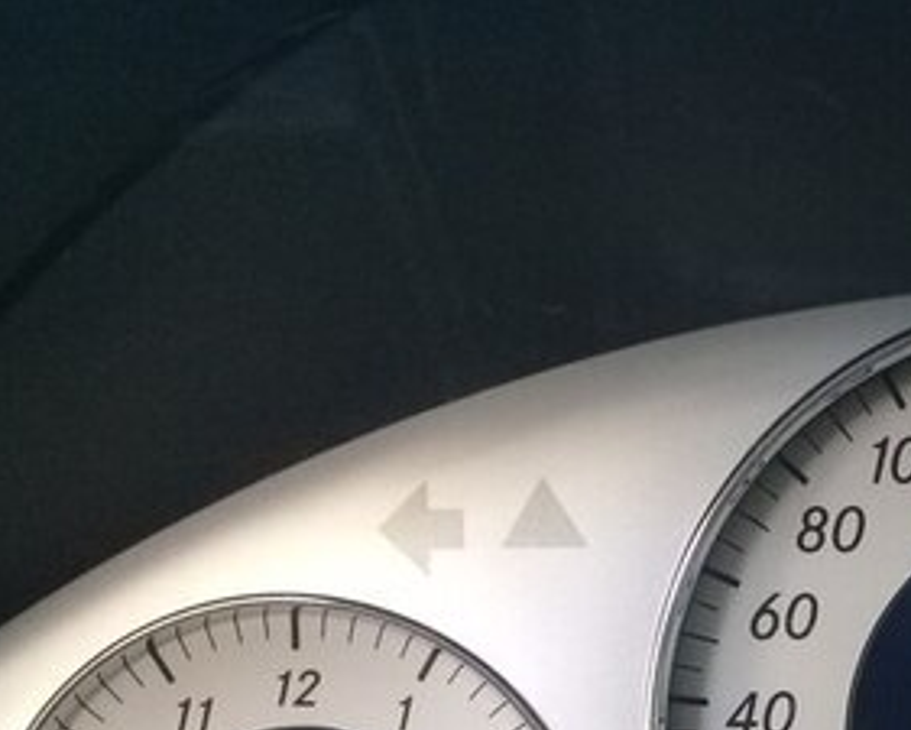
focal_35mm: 71
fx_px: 1915
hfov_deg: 25.0
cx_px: 989
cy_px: 790
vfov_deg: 20.6
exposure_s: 1/33
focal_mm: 3.3
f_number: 2.2
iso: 125
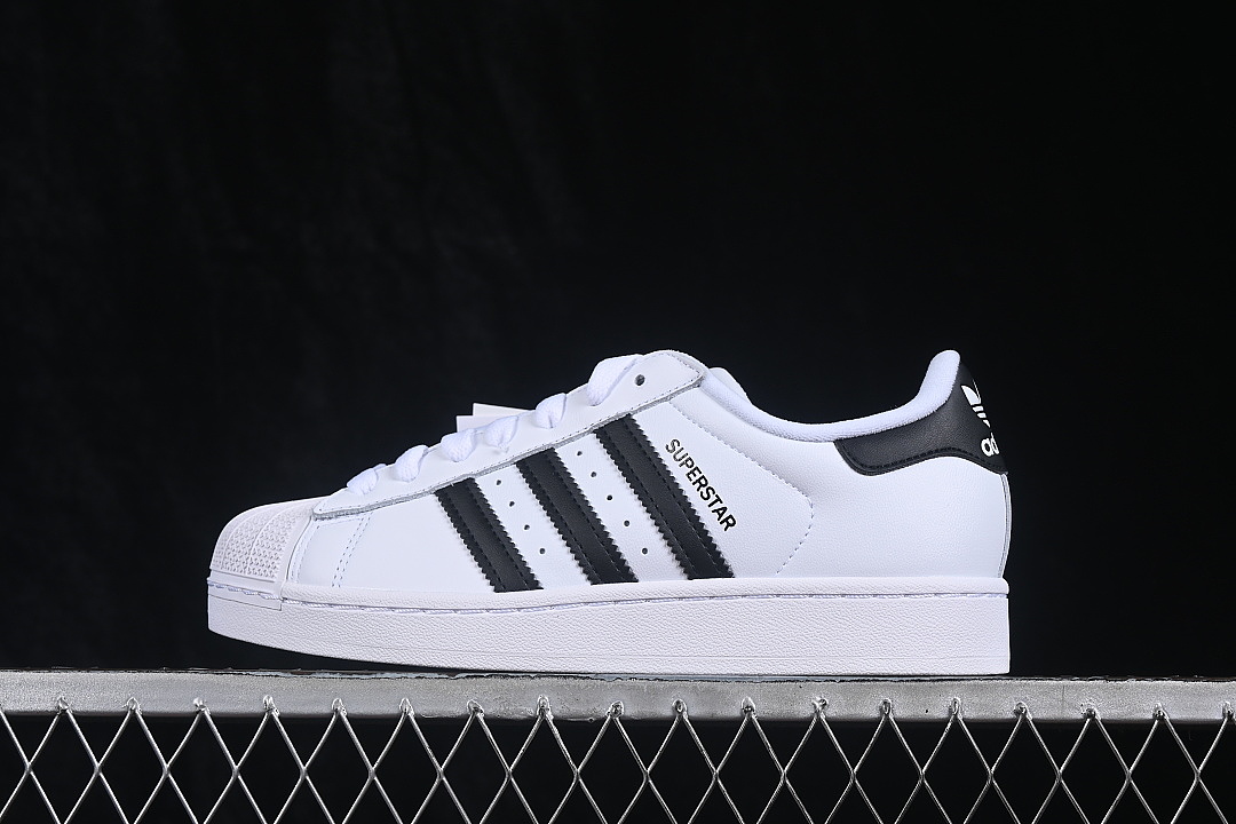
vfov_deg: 18.2
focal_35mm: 75
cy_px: 412
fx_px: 2575
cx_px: 618
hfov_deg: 27.0
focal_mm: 50
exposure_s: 1/80
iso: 160
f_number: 8
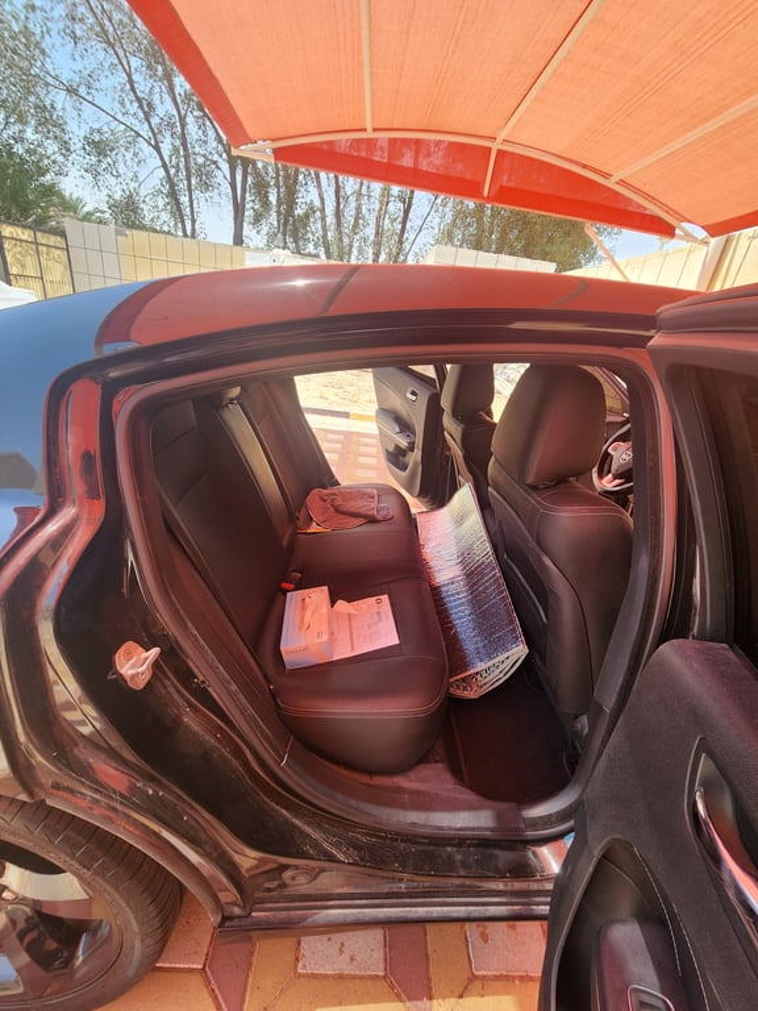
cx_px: 379
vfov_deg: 106.2
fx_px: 380
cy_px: 506
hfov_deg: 89.9
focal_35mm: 13
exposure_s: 1/307
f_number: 2.2
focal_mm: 2.2
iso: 50
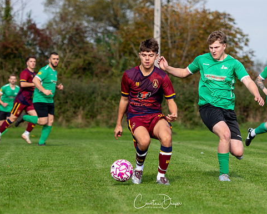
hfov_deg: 7.3
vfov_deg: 5.9
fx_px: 2079
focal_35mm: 263
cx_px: 207
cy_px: 94
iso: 200
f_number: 2.8
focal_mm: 116
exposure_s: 1/2000
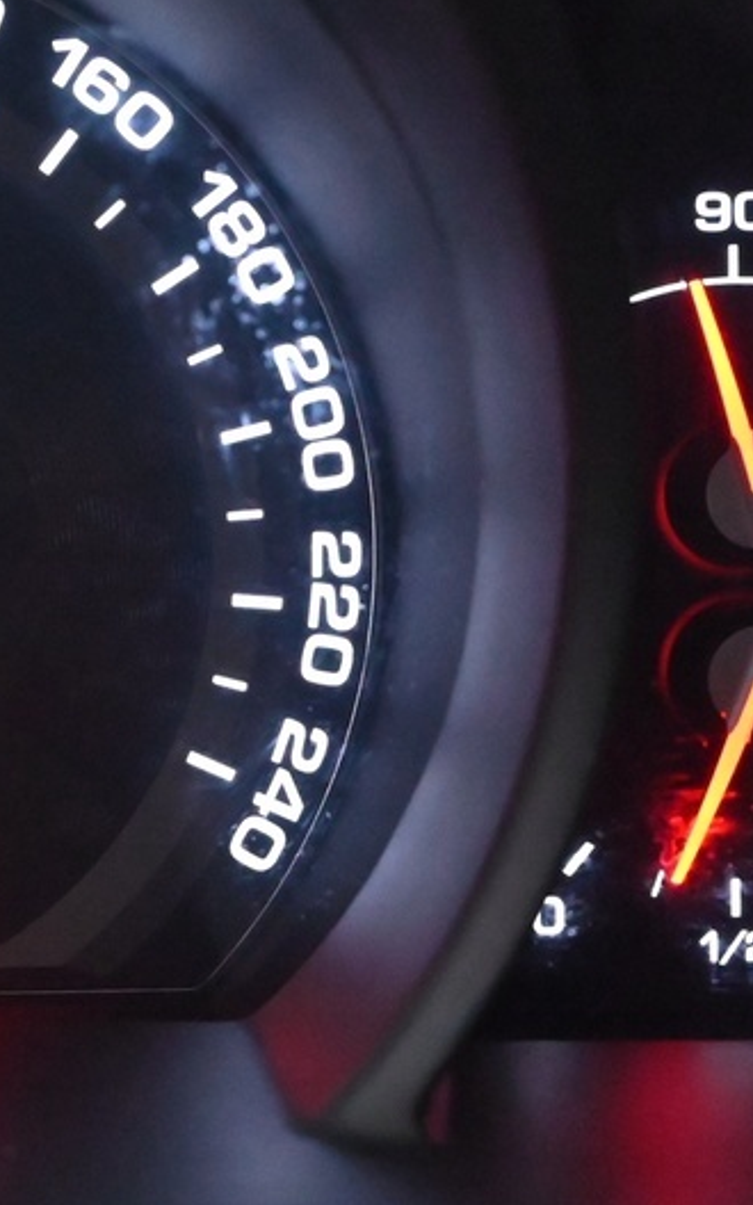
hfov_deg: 12.7
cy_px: 561
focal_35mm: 99
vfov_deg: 21.1
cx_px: -297
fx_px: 3236
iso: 10000
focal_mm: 31.5
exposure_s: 1/60
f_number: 4.8
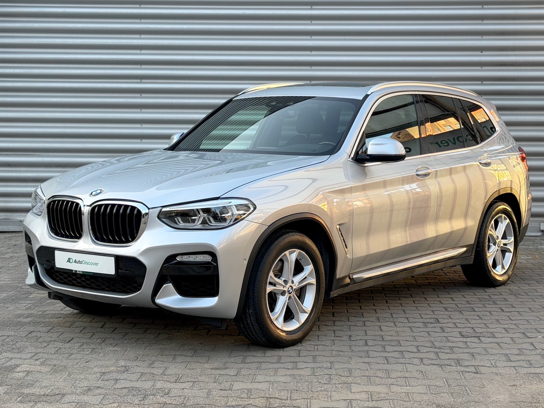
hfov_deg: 39.7
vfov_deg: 30.3
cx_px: 272
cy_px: 204
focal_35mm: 48
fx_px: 754
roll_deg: +0.3
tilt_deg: -2.8
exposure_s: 1/342
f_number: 1.78
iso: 64
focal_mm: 6.76
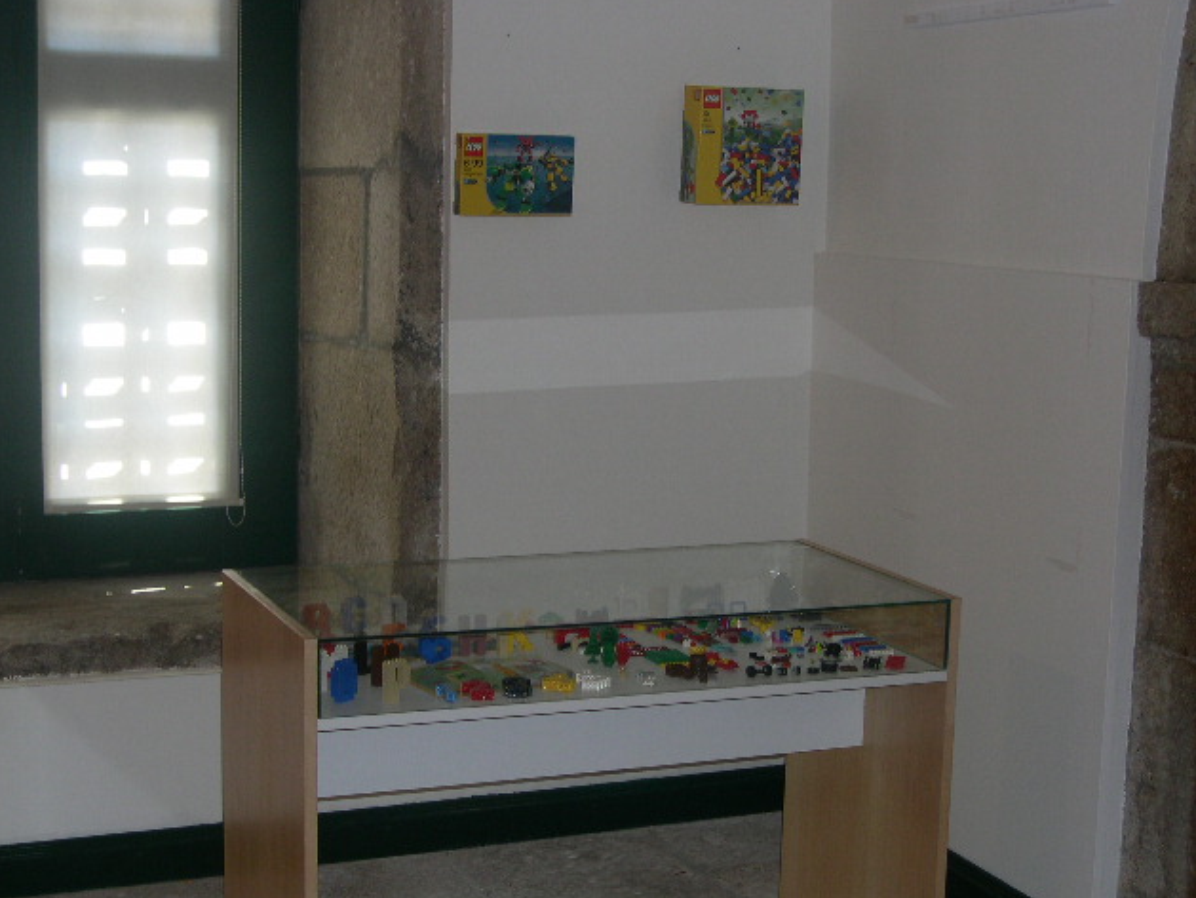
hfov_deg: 33.2
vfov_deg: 25.2
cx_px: 589
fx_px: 2004
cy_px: 445
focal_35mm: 58
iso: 118
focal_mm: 12.2
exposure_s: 1/60
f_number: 3.4
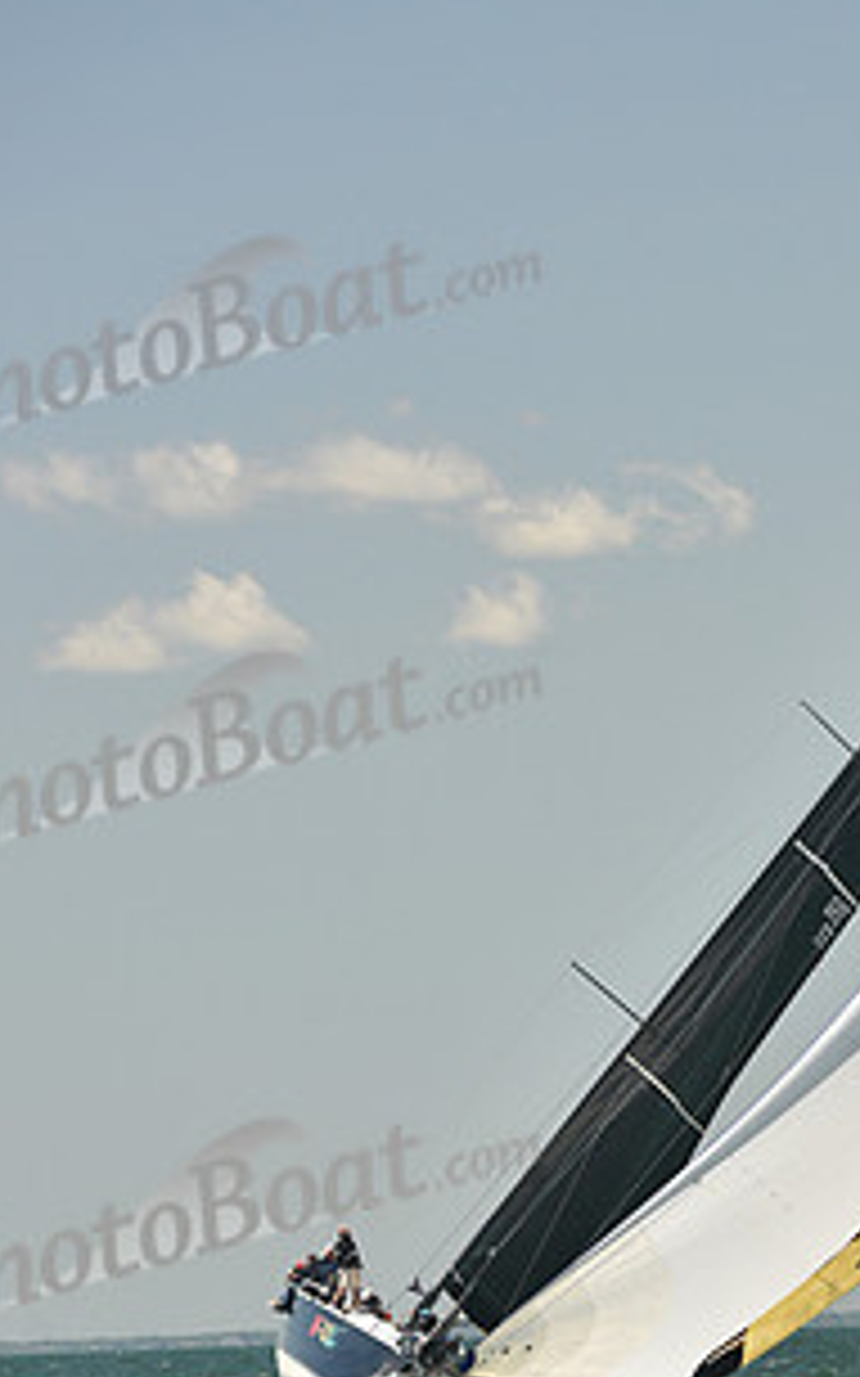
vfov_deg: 6.4
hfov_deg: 4.0
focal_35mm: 329
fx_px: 12349
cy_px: 918
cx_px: 777
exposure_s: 1/800
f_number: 5
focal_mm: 170
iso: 250
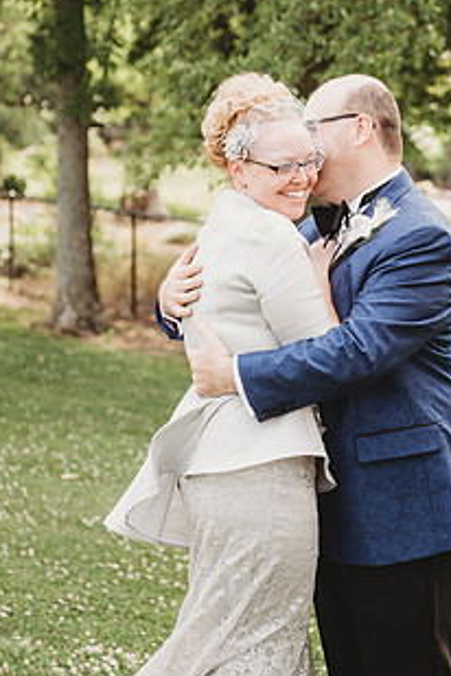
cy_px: 217
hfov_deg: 14.2
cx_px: 302
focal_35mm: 96
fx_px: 1804
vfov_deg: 21.2
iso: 200
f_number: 4
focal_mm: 66
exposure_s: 1/320
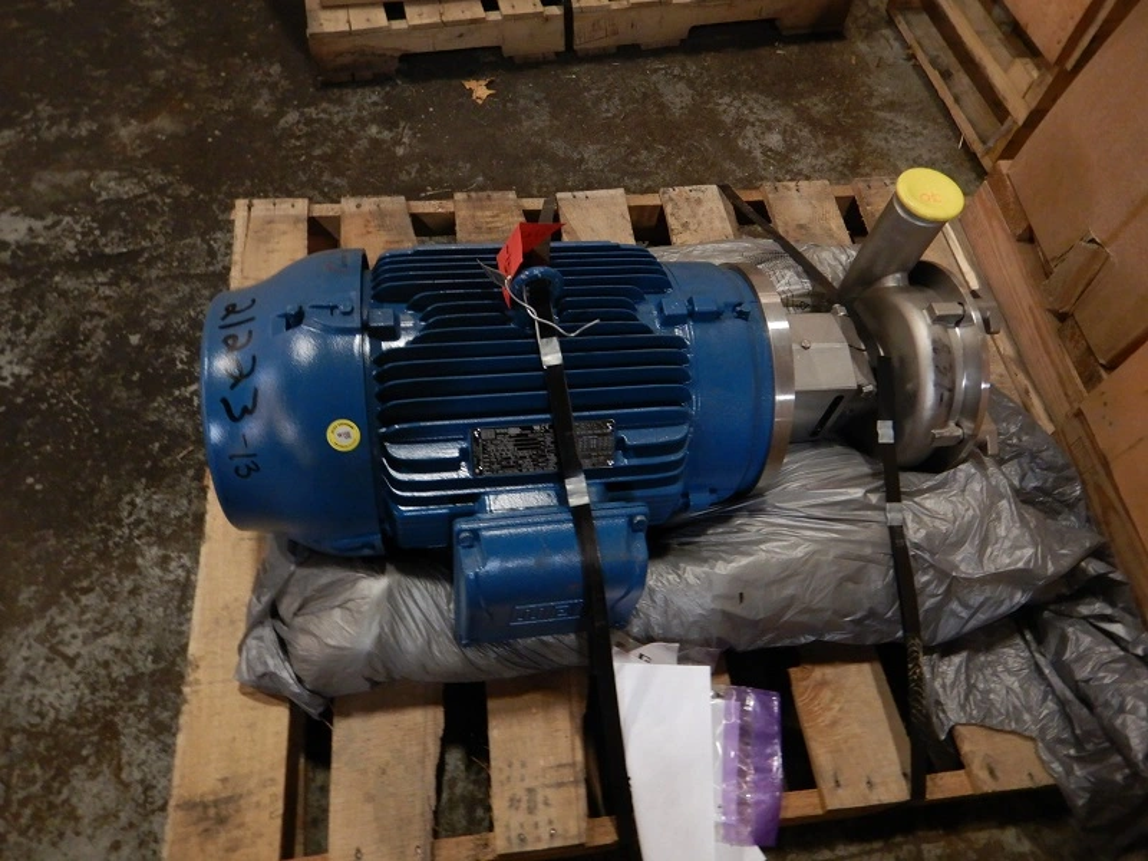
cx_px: 574
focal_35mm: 24
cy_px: 430
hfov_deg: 71.6
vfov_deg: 56.8
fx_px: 796
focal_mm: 4.3
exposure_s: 1/20
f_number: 2.8
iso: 400
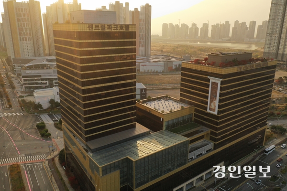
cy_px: 96
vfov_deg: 46.4
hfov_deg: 65.5
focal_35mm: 28
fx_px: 223
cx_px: 144
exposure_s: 1/320
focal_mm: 10.26
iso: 100
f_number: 5
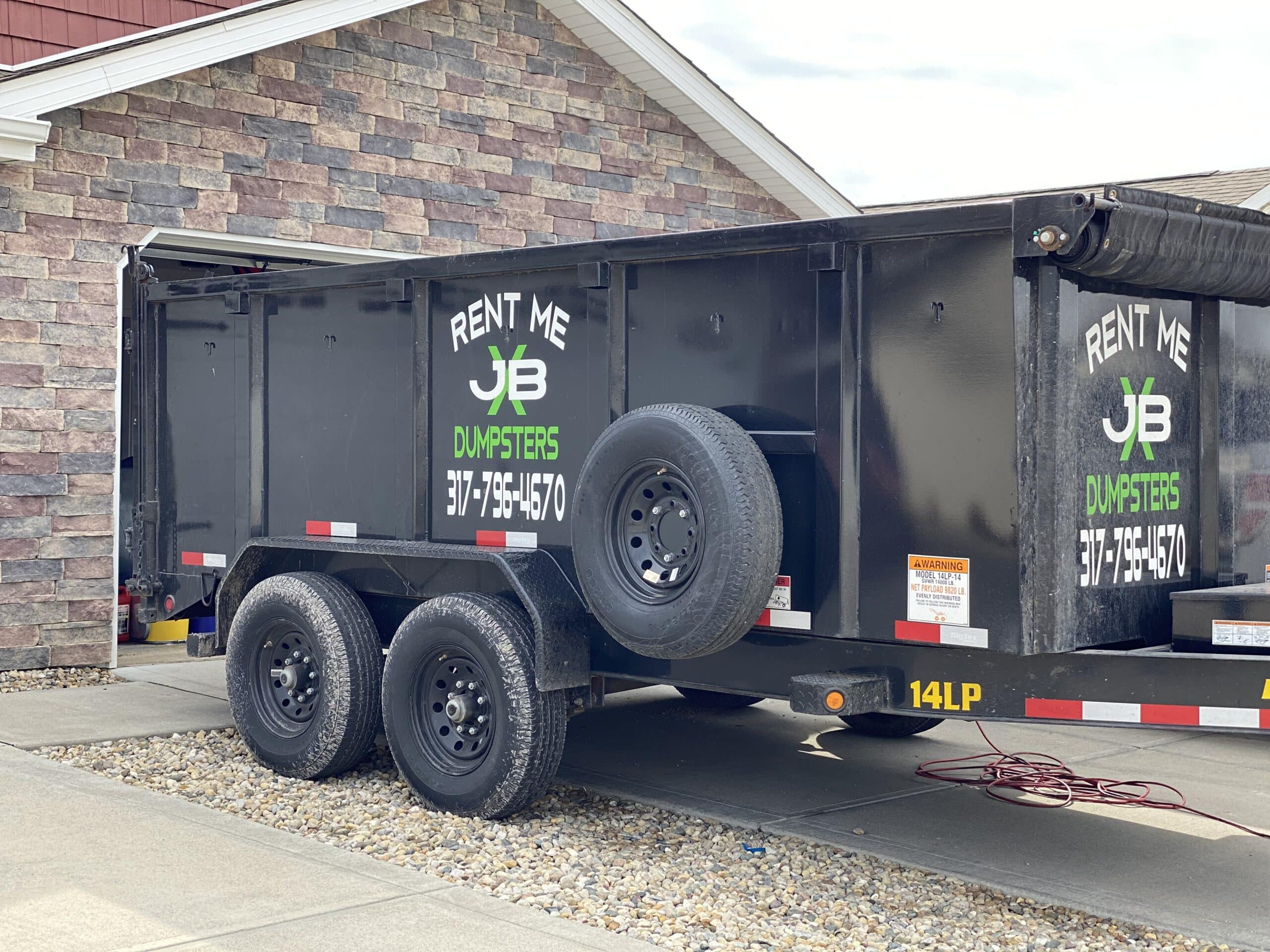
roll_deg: -1.4
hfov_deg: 36.8
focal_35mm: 52
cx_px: 635
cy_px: 476
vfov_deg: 28.0
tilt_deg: -2.1
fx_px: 1908
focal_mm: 6
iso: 20
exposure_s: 1/331
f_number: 2
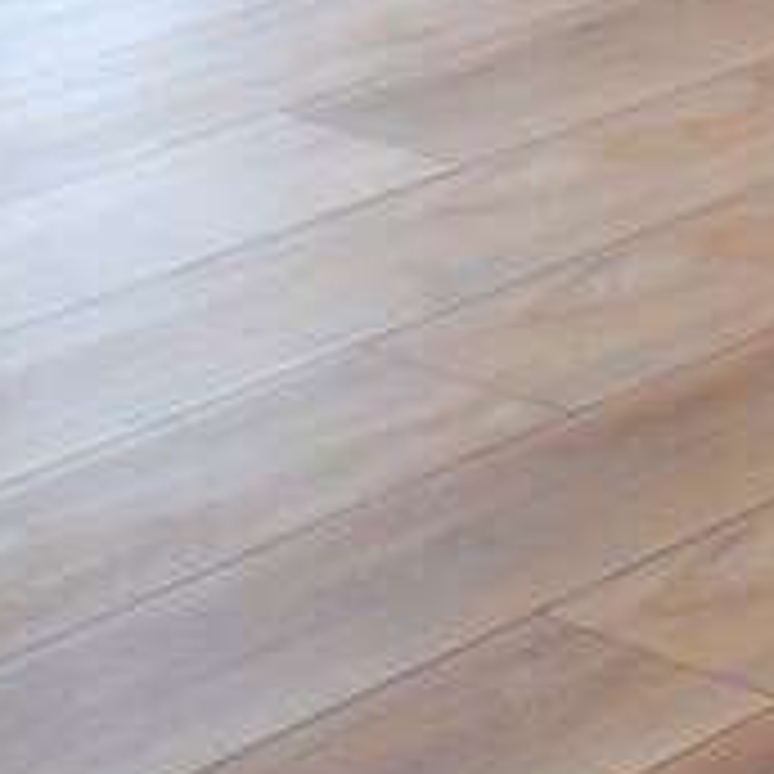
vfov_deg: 7.0
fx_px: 5742
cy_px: -1447
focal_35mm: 227
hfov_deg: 7.7
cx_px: 245
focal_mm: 18
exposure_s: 1/100
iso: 320
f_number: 4
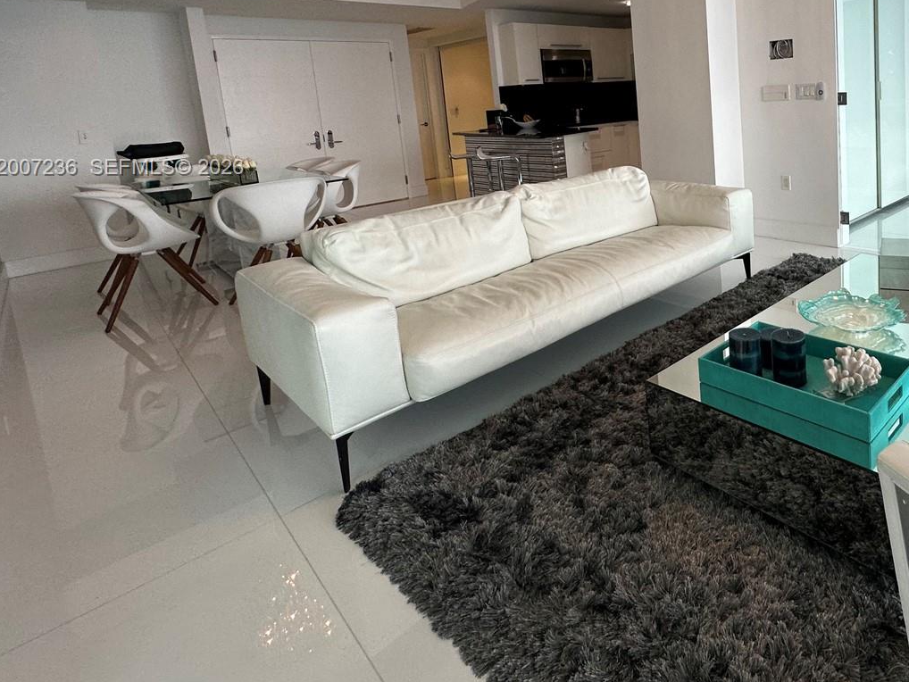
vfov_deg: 57.9
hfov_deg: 71.2
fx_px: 578
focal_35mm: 22
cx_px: 680
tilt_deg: -9.6
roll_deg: +3.1
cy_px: 169
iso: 125
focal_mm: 2.22
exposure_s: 1/120
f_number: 2.2
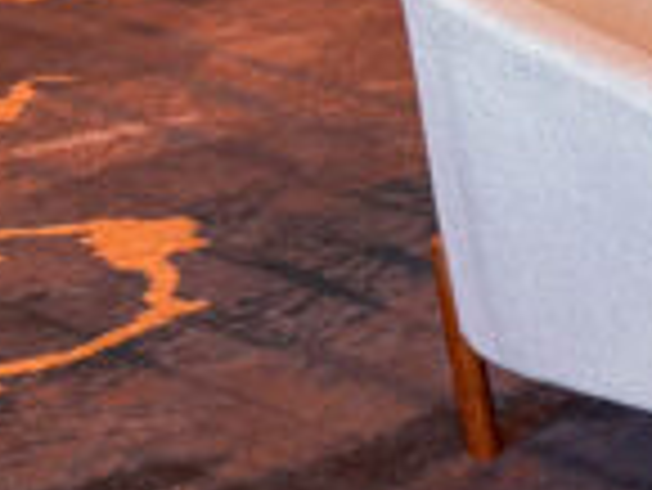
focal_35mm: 138
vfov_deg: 10.8
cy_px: 189
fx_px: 2601
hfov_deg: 11.3
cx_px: 1691
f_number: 1.6
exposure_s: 1/120
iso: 125
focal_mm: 5.96
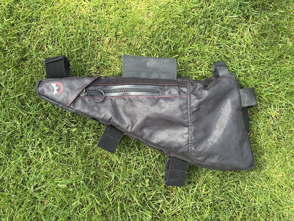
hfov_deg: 39.7
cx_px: 147
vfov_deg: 30.3
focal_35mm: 48
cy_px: 110
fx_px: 408
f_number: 1.78
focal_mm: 6.76
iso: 64
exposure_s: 1/678
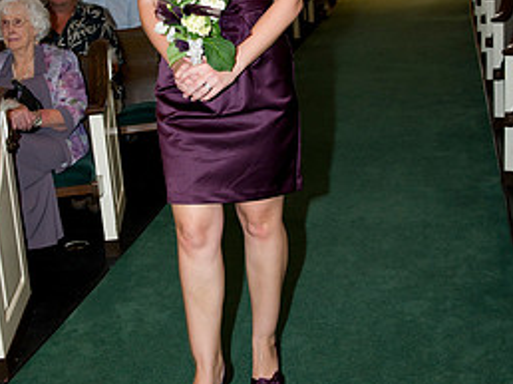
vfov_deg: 25.3
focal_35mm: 57
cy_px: 97
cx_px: 222
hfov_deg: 33.8
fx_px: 844
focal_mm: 34
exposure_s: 1/80
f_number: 3.5
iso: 1600
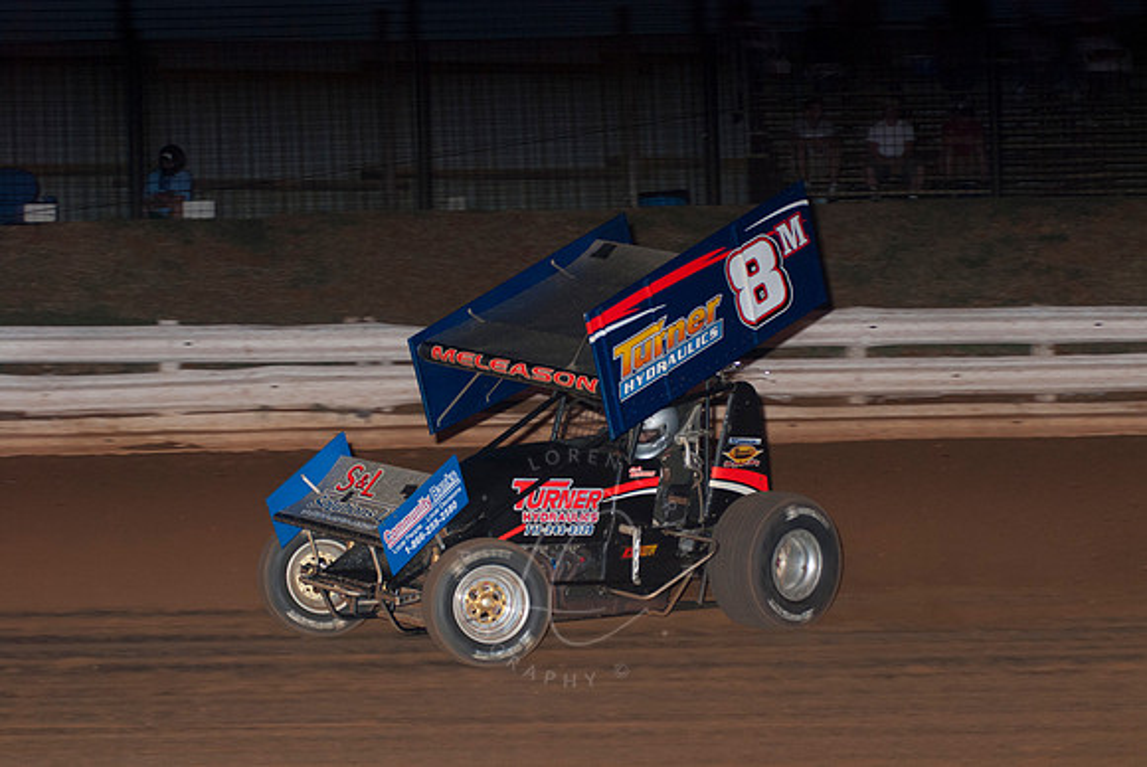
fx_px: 3827
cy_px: 384
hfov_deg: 17.0
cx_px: 574
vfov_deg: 11.4
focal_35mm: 120
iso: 200
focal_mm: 80
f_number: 4
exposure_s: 1/400
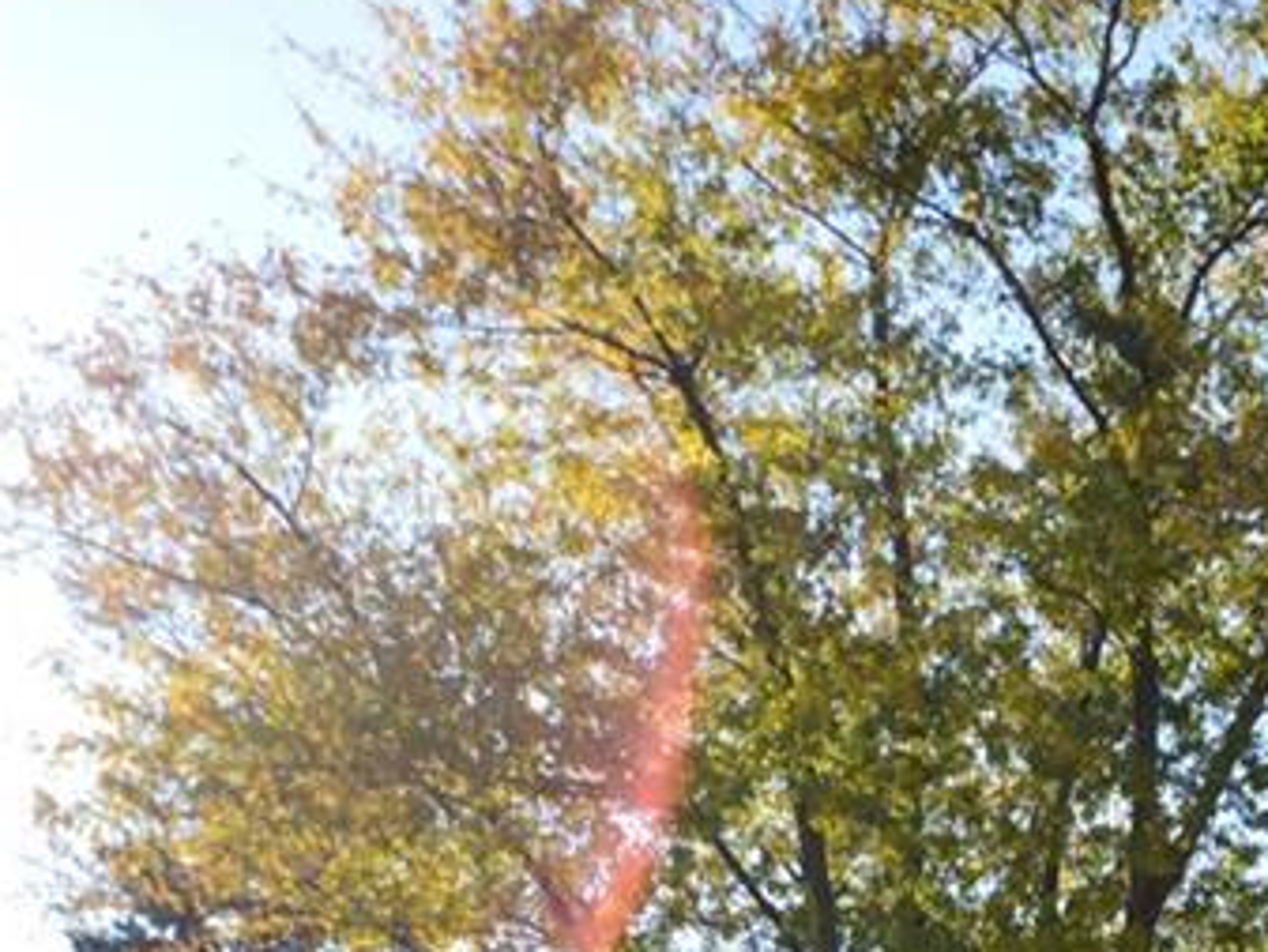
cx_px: 1915
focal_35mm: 70
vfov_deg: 19.4
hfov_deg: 22.6
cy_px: 1227
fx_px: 2565
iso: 400
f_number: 10
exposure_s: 1/320
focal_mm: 16
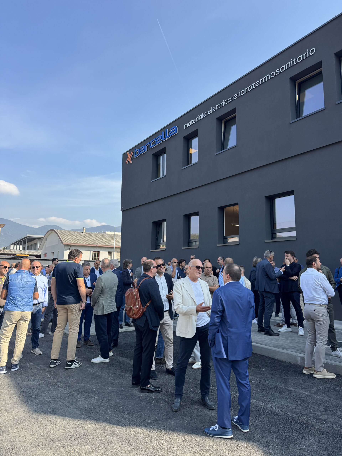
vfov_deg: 71.6
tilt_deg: +8.1
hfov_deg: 56.8
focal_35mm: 24
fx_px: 316
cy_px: 228
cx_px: 171
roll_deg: -1.9
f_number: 1.78
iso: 80
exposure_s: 1/1597
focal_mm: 6.76
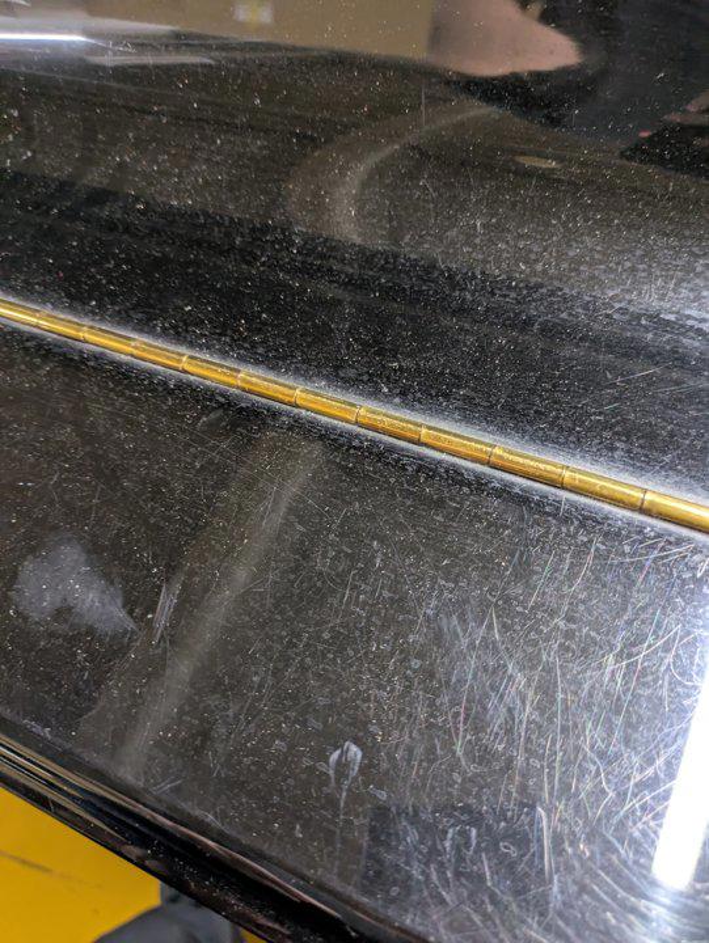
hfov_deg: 54.9
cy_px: 472
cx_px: 354
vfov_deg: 69.4
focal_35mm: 25
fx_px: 682
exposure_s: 1/16.7
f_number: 1.89
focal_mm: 5.43
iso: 242
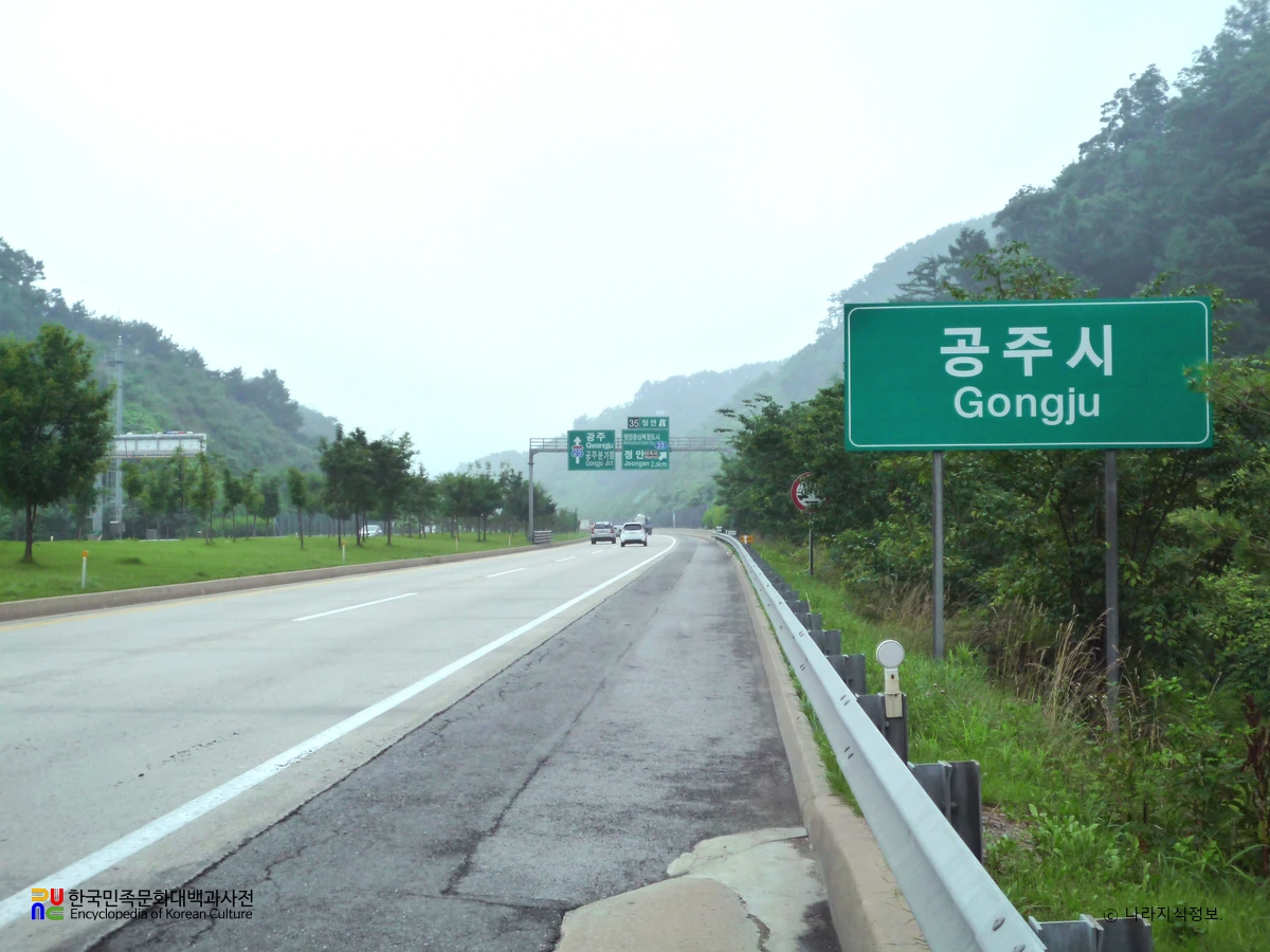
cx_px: 635
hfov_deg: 40.4
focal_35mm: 47
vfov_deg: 30.9
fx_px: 1724
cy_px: 476
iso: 160
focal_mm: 8.3
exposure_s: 1/200
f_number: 4.3
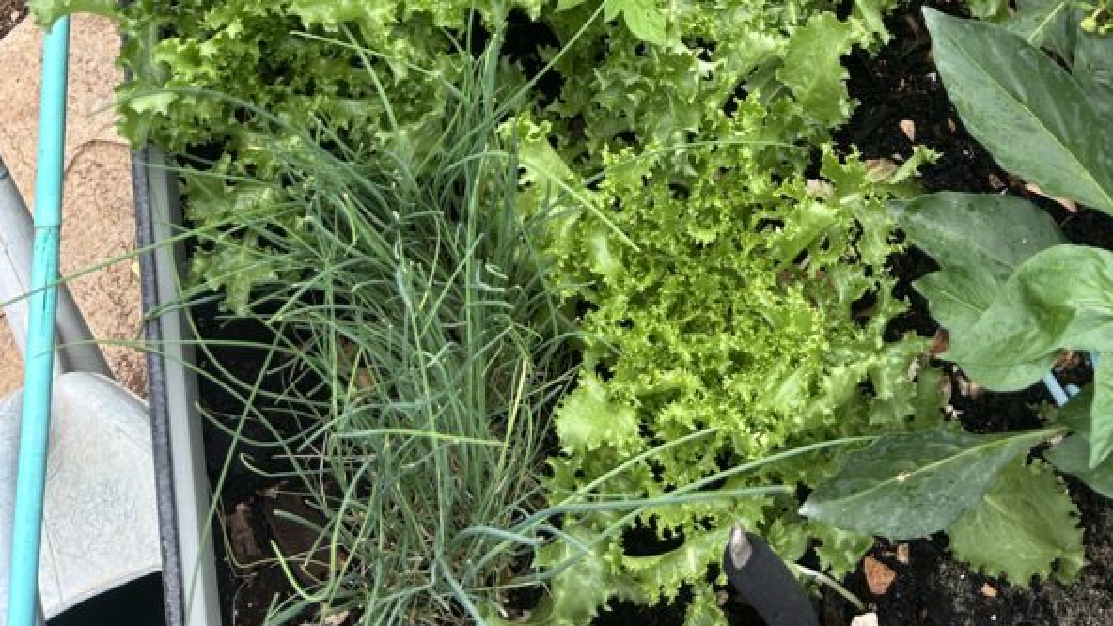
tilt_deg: -55.9
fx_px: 1446
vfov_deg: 21.2
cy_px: -271
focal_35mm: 49
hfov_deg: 41.9
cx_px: 677
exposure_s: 1/121
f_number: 1.5
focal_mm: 5.7
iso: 50
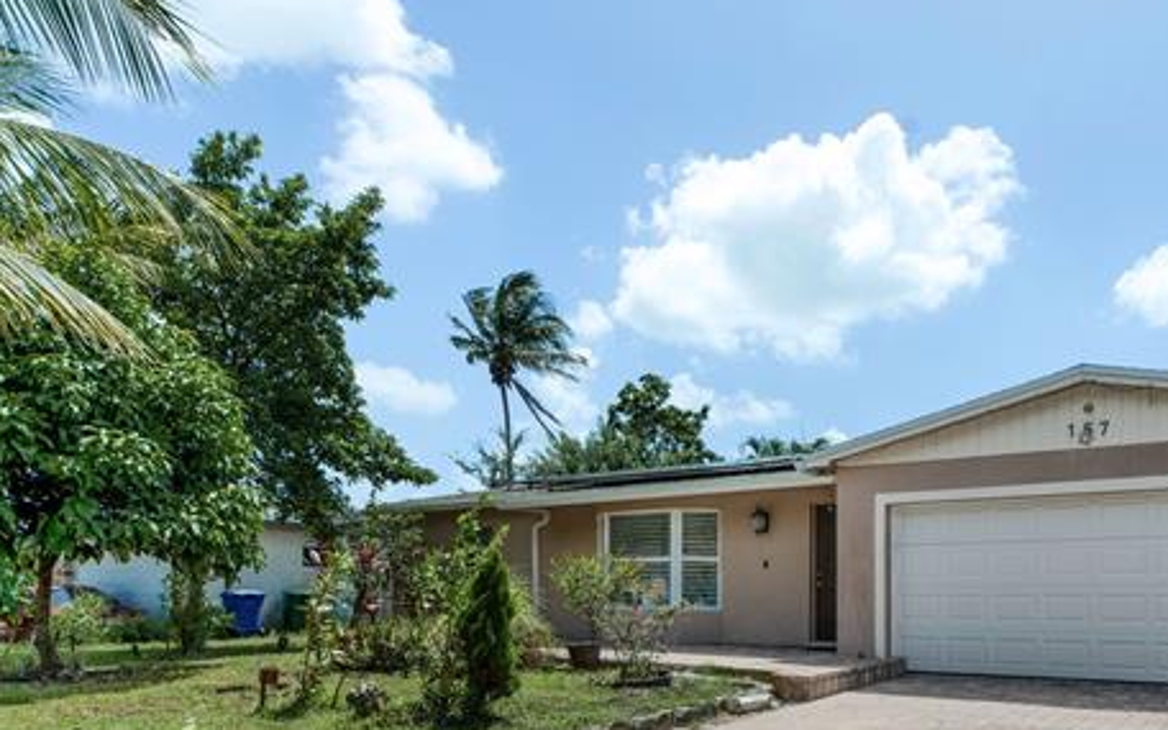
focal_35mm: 25
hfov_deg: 70.0
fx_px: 796
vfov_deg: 46.3
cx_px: 797
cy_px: 601
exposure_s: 1/640
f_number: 9
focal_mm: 14
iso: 200
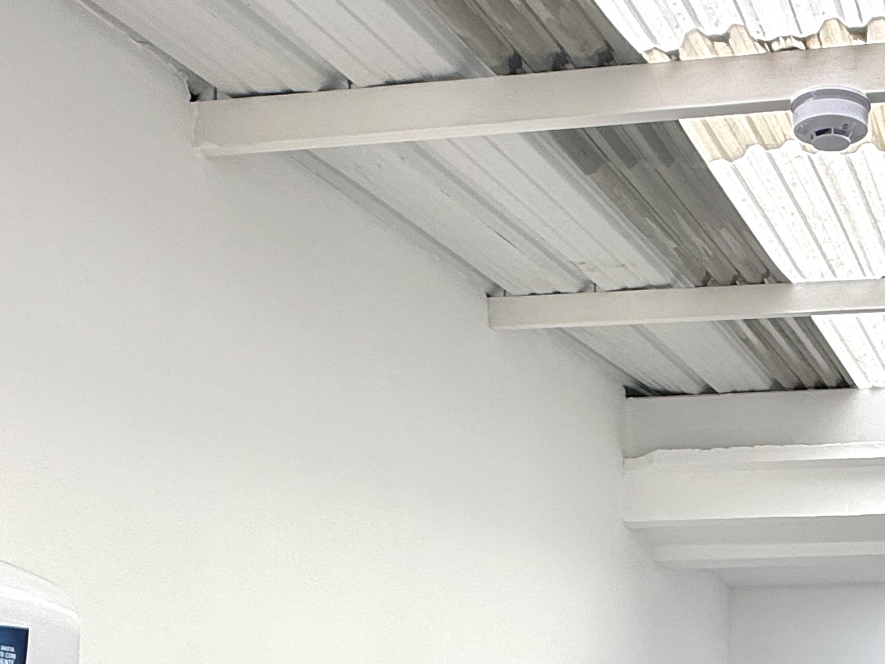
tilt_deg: +0.4
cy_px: 819
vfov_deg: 25.7
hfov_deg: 35.0
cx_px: 861
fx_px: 1278
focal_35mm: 50
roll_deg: +0.0
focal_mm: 2.22
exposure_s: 1/102
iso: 64
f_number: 2.2
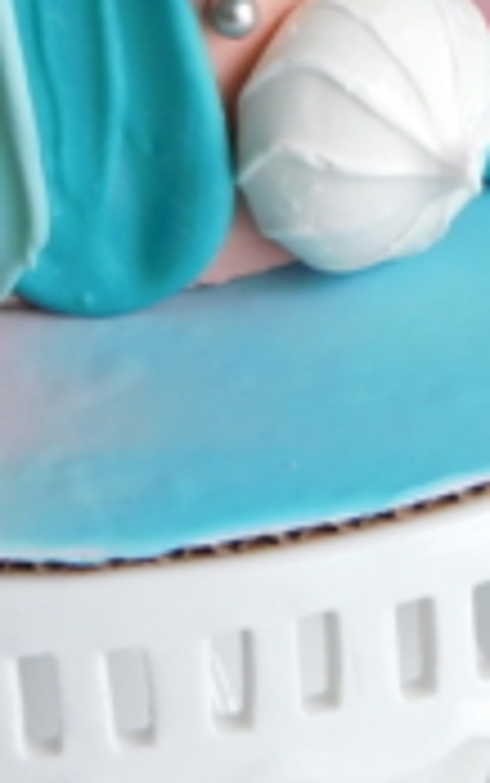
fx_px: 2602
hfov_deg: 10.7
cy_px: -248
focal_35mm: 122
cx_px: 43
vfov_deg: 16.2
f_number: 3.6
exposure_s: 1/40
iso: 125
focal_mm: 7.1
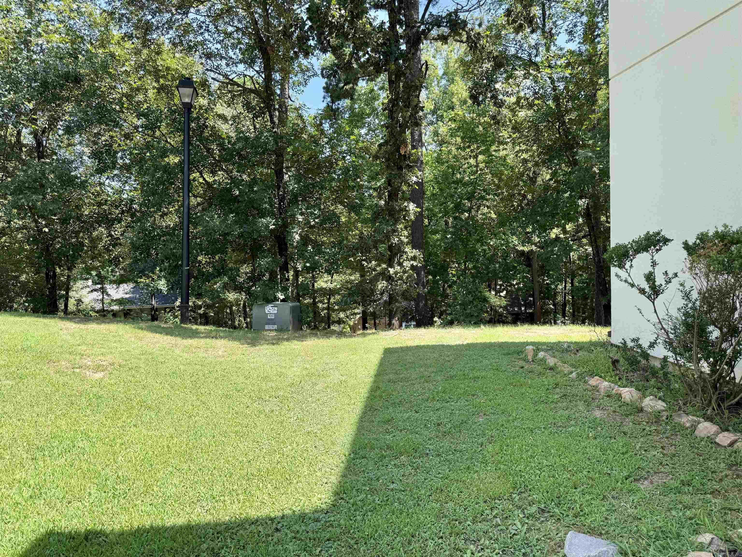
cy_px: 278
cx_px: 371
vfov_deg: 56.8
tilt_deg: -3.7
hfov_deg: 71.6
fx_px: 514
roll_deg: +1.1
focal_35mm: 24
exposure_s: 1/1018
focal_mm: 6.76
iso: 80
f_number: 1.78
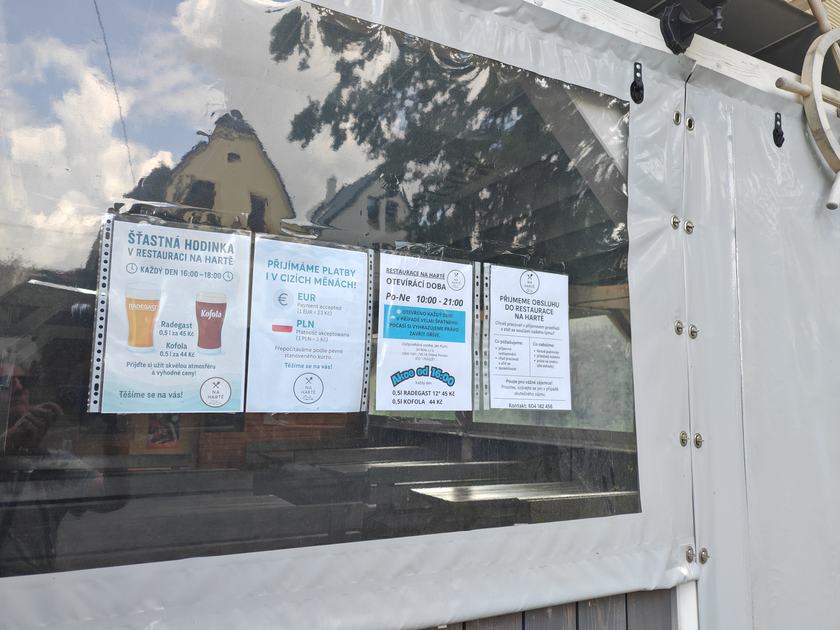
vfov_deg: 53.1
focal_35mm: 26
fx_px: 631
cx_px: 420
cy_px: 315
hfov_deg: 67.3
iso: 50
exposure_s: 1/210
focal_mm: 5.4
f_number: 1.6
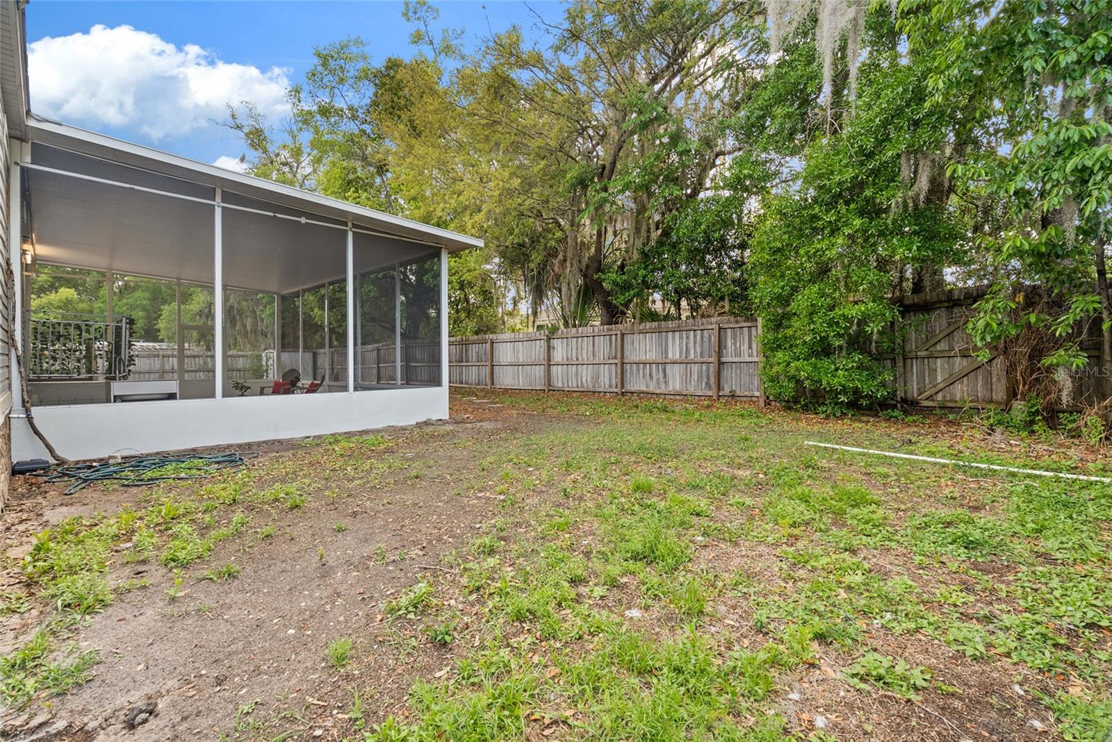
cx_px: 556
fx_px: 494
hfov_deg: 96.7
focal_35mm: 16
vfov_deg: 73.8
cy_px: 371
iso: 800
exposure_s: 1/30
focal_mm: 16
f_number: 9
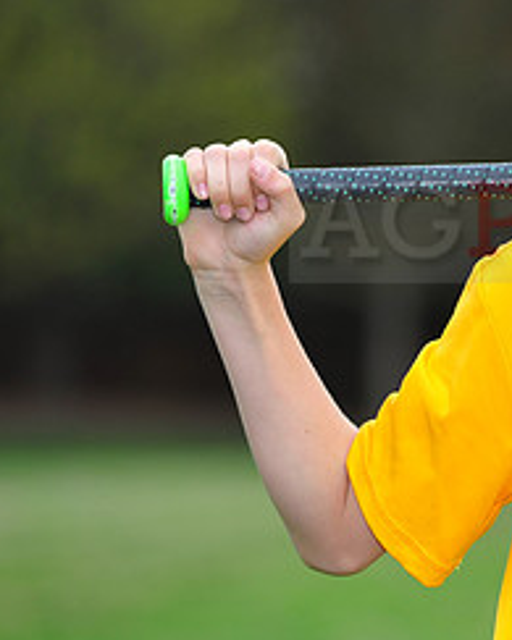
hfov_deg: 3.5
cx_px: 730
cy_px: 205
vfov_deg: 4.3
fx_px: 8453
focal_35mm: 446
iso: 400
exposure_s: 1/400
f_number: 5.6
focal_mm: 200
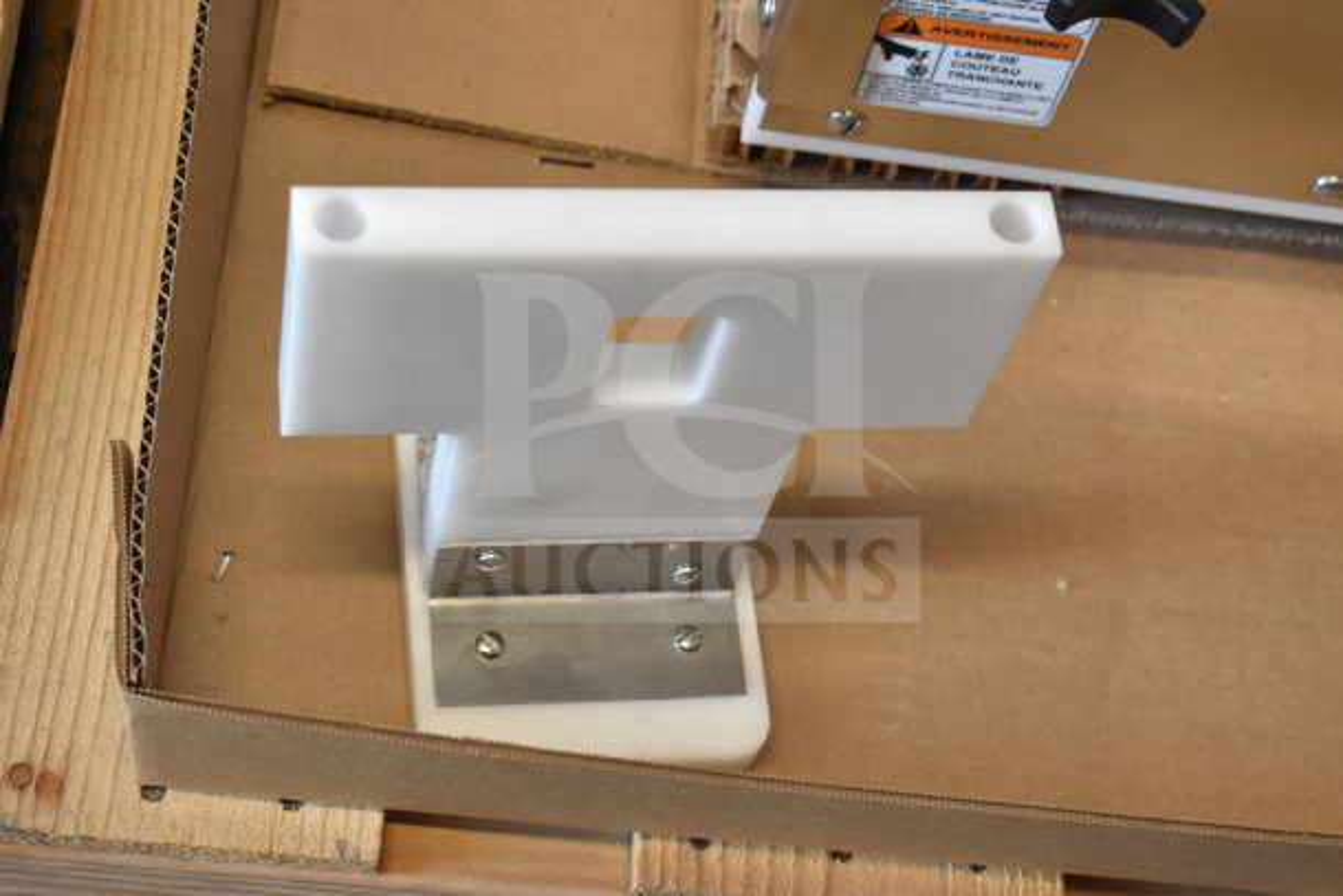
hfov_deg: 29.2
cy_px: 448
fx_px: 2575
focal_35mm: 69
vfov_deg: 19.7
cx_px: 672
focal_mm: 46
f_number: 5.3
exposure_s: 1/80
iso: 2000
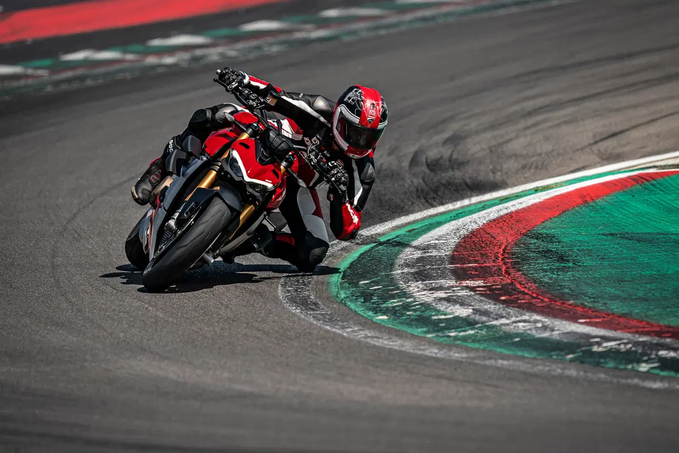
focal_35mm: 400
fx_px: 7546
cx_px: 340
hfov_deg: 5.2
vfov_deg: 3.4
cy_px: 226
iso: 100
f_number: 5
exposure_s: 1/1000
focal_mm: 400
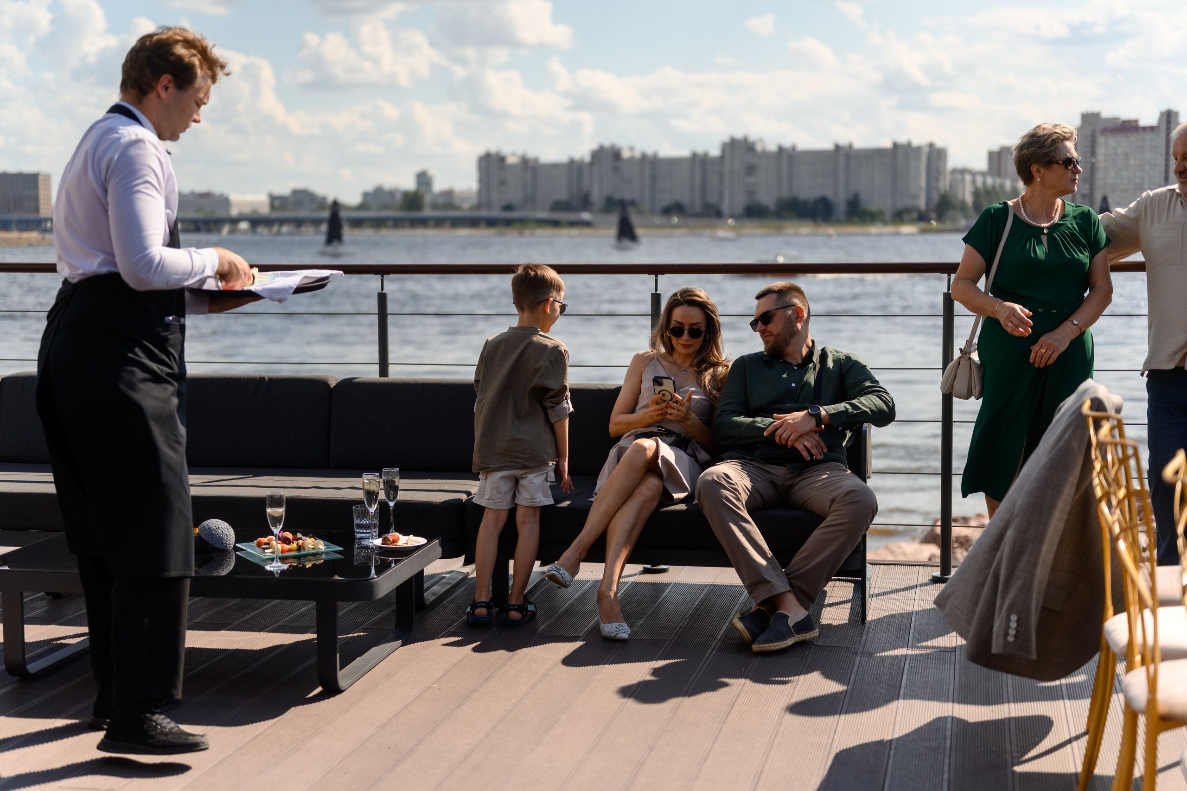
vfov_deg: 27.0
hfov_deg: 39.6
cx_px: 594
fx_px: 1648
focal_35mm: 50
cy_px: 396
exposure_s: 1/8000
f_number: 1.8
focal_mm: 50
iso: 160
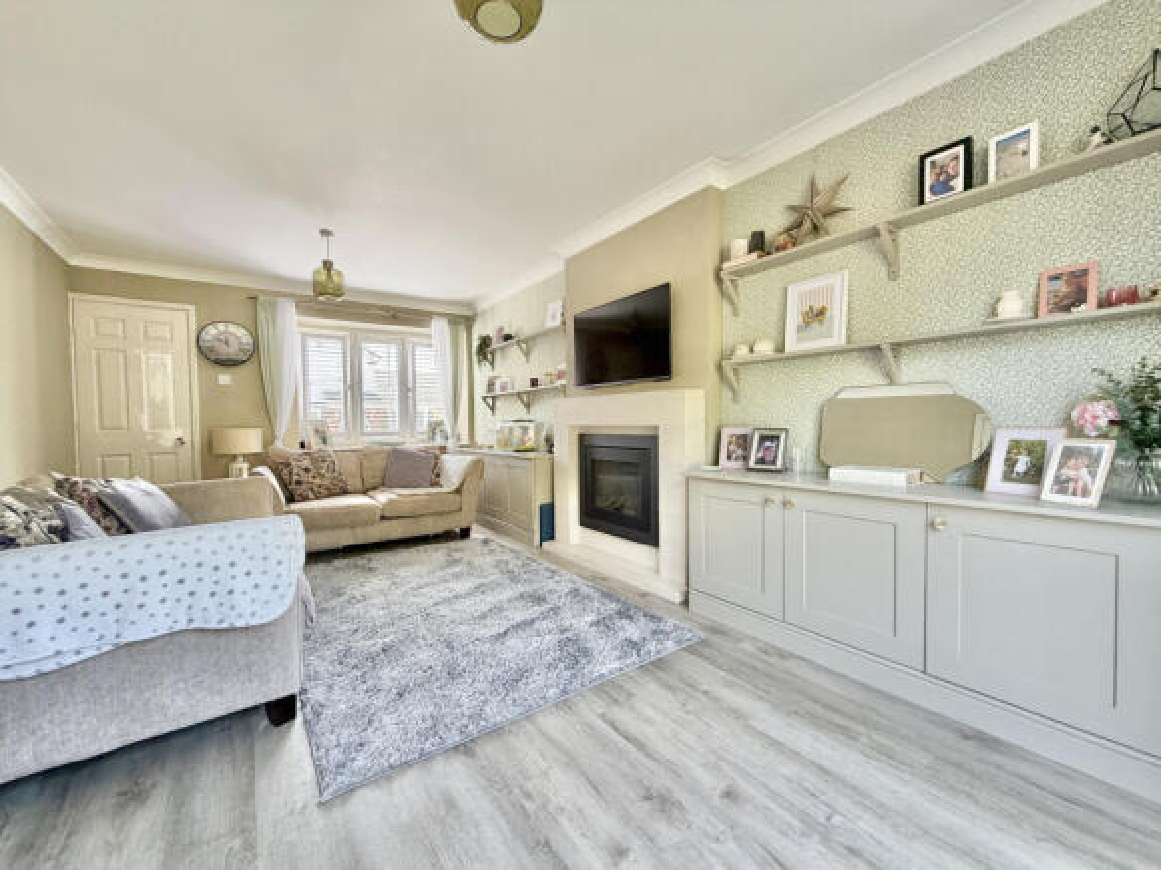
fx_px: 469
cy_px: 435
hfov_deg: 102.1
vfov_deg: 85.7
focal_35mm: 14
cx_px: 580
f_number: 2.2
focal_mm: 2.22
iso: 160
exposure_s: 1/121
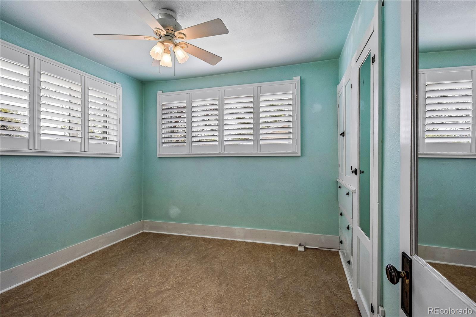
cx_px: 238
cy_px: 158
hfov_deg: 93.3
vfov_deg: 70.4
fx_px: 225
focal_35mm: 17
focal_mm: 17
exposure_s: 1/60
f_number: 10
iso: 400
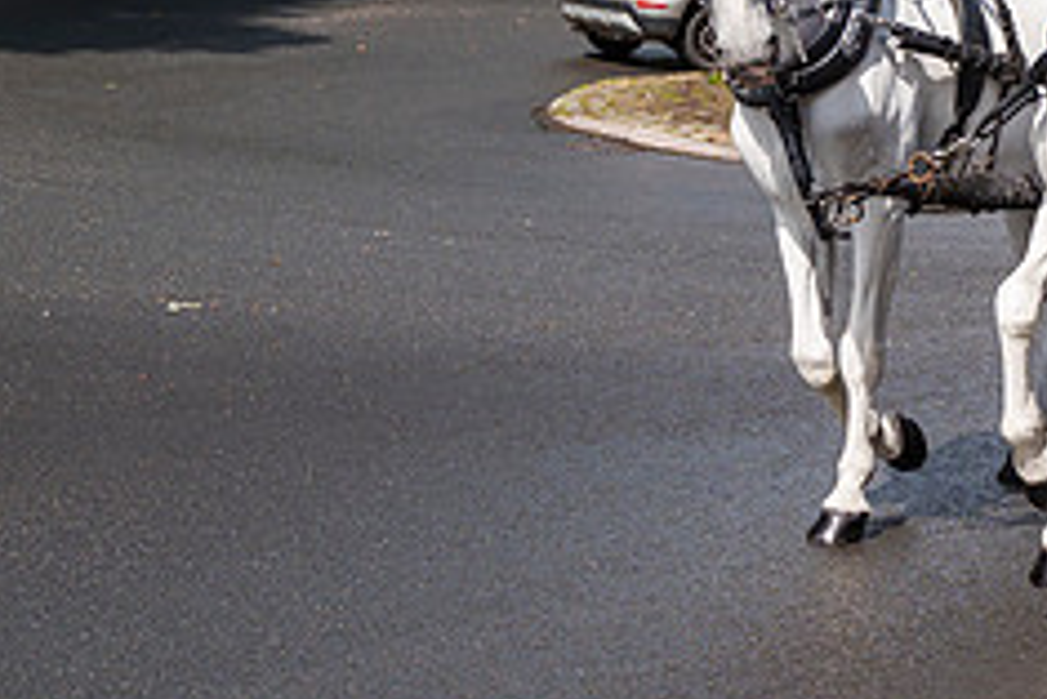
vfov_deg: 14.2
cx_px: 1177
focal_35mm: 96
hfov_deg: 20.2
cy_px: 189
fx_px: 2794
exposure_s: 1/2500
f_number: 3.5
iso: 200
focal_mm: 28
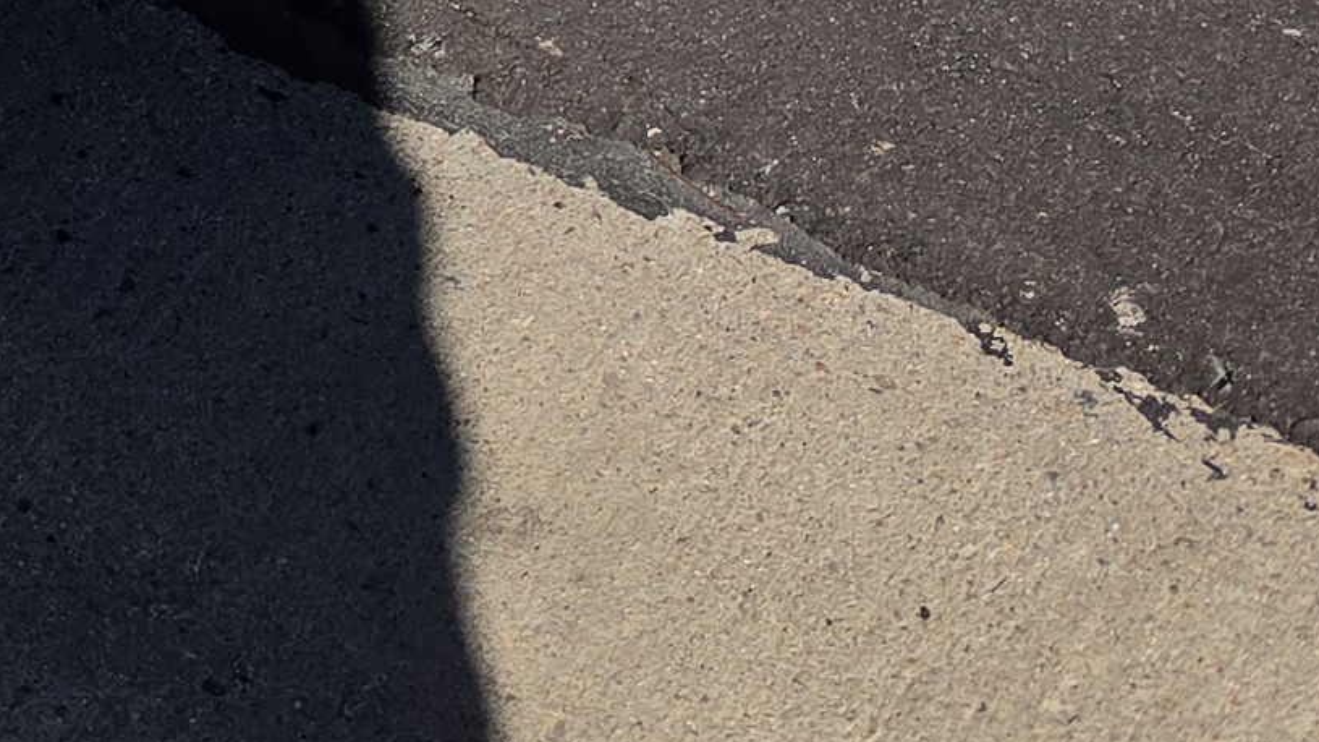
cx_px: -1533
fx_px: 4301
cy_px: -1589
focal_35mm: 123
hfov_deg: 13.9
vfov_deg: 8.2
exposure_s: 1/7939
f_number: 1.4
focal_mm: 6.5
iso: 50
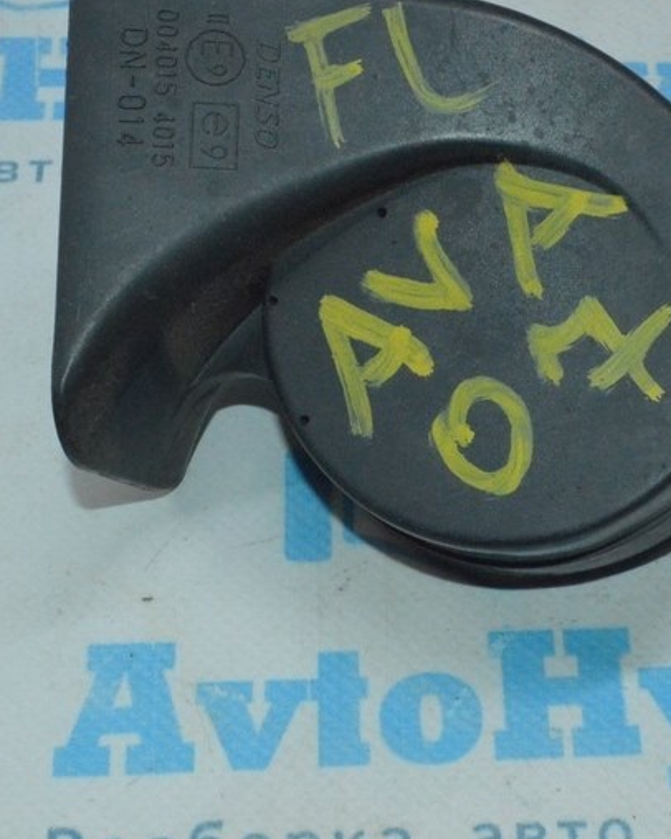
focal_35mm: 88
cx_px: 555
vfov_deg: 21.7
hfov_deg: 17.3
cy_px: 308
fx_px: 2184
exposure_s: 1/160
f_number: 16
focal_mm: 31
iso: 5000
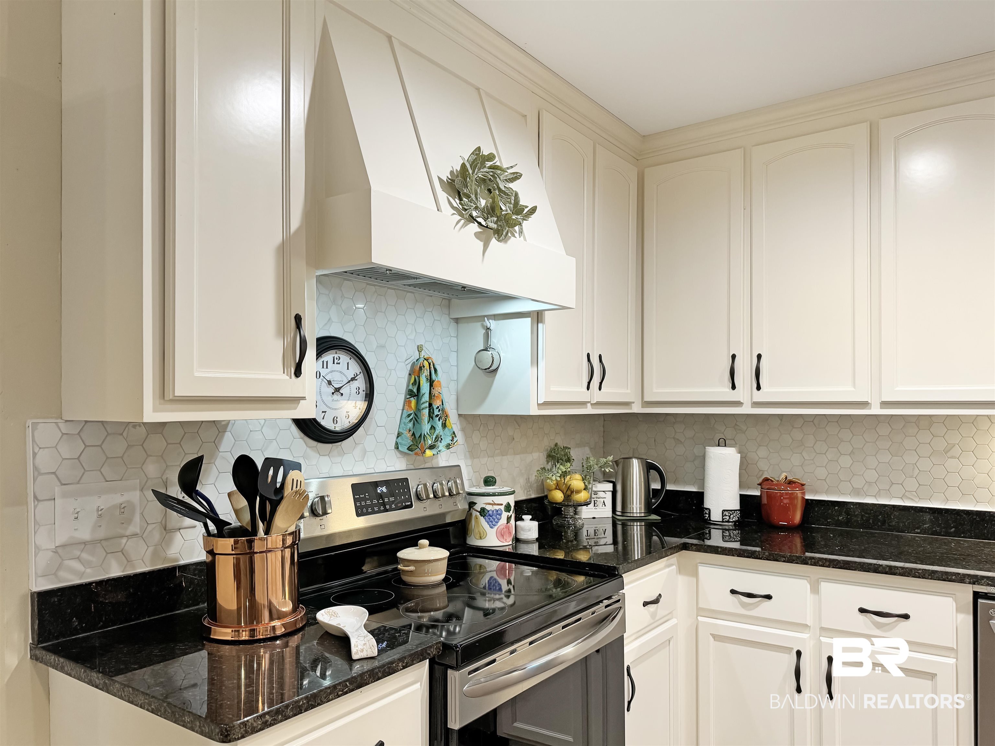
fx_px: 690
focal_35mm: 24
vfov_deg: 56.8
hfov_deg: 71.6
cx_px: 498
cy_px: 373
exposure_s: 1/120
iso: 160
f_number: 1.78
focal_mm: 6.86
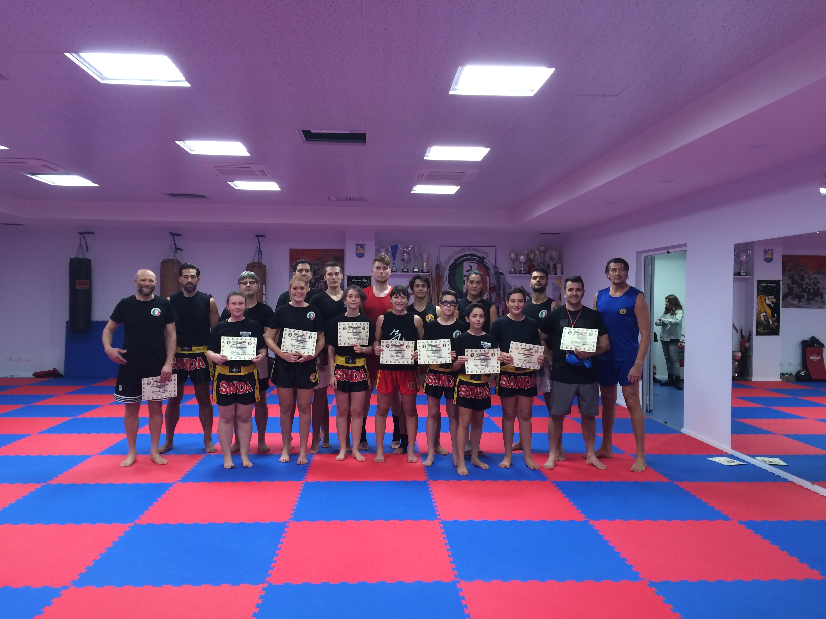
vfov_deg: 48.2
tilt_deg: -1.5
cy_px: 310
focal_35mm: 29
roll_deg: -0.9
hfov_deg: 61.7
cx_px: 413
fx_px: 692
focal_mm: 4.15
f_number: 2.2
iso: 64
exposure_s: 1/33
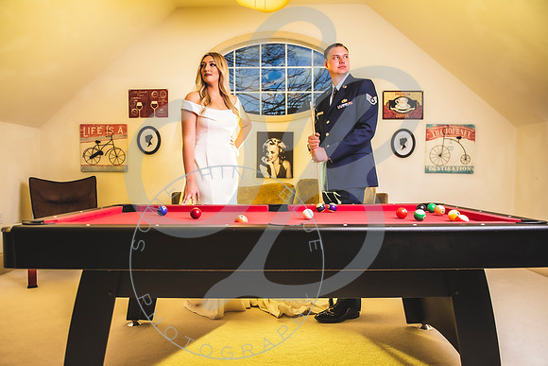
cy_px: 198
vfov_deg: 49.2
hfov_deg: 69.0
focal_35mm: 26
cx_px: 267
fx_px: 398
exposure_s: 1/1250
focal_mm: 24
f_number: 2.8
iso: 200
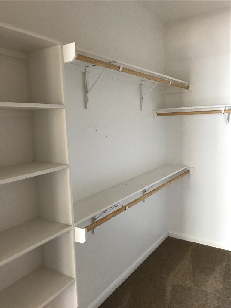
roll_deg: +1.7
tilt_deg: -6.7
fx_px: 249
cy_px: 154
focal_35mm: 28
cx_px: 116
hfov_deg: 49.7
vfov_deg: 63.4
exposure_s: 1/15
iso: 100
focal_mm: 3.99
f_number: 1.8
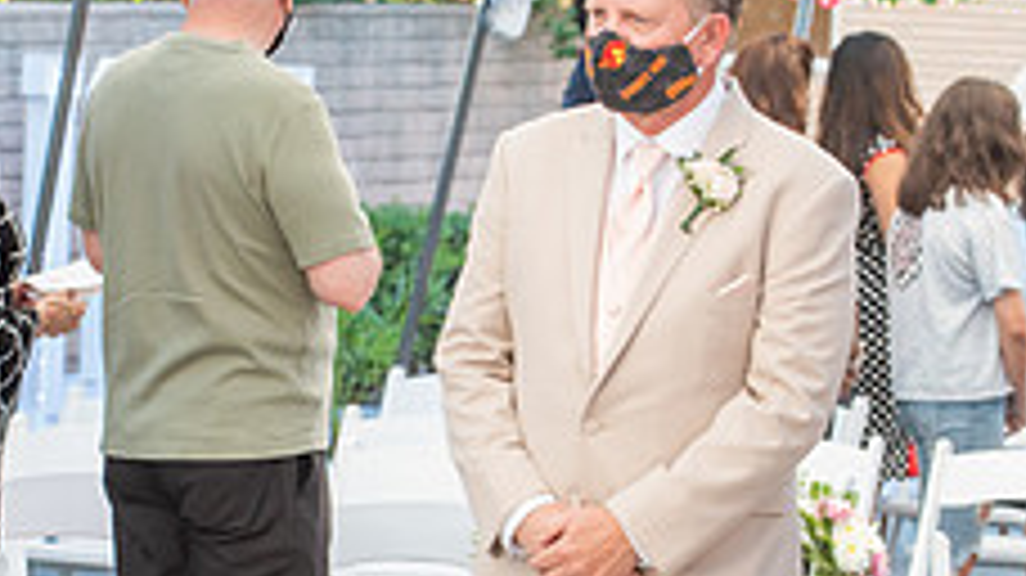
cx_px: 536
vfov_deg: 4.4
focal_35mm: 278
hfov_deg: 7.8
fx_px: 7560
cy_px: 488
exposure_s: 1/125
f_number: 5.6
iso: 640
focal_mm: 102
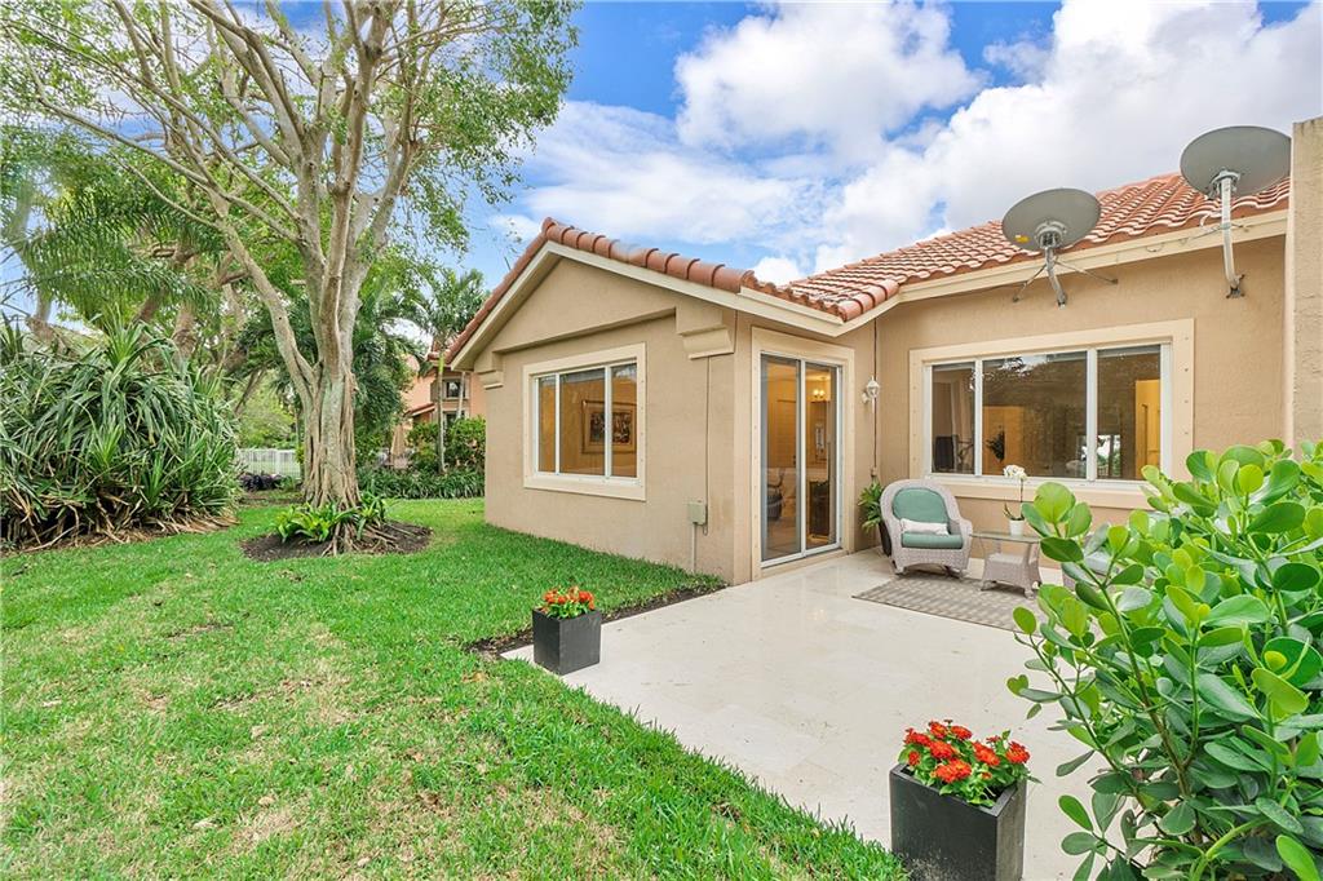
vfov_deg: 77.3
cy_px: 440
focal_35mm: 15
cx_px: 662
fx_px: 551
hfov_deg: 100.4
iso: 100
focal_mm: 10
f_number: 11
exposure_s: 1/10
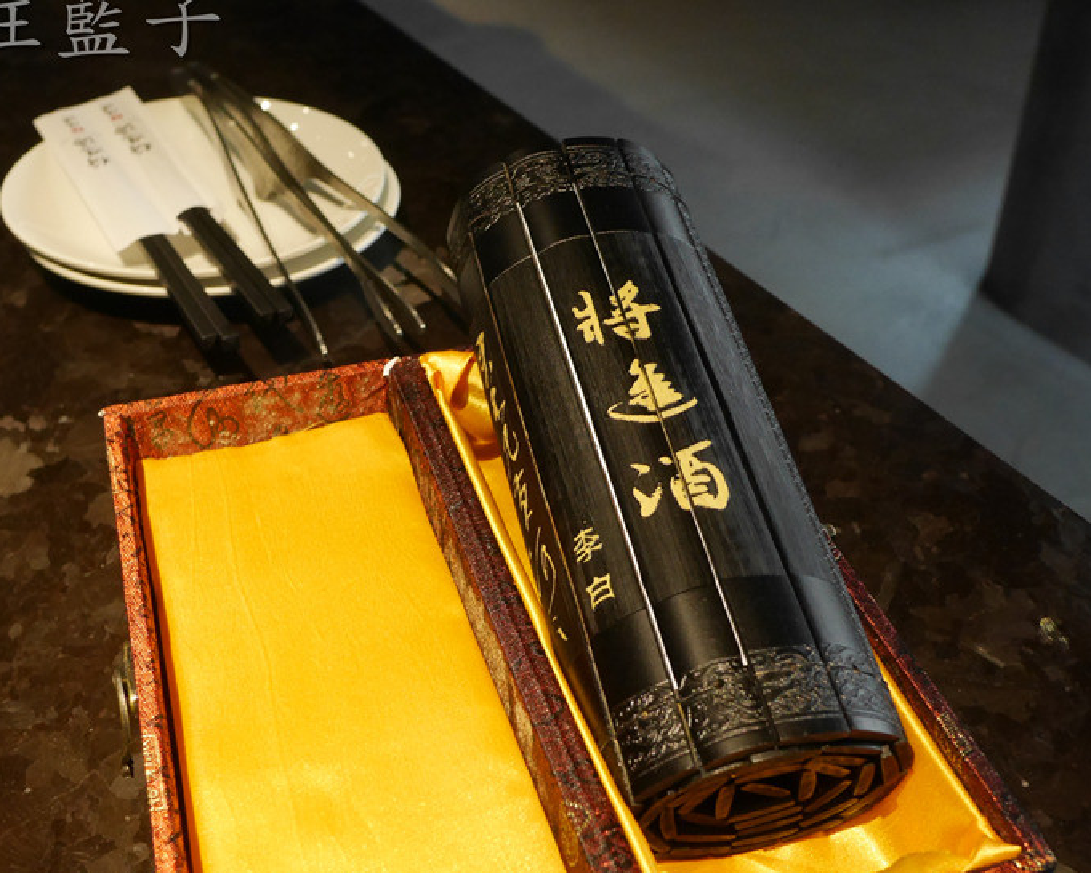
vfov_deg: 34.7
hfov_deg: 42.9
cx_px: 566
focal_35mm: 43
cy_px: 562
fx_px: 1389
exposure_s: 1/60
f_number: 3.5
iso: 1600
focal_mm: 15
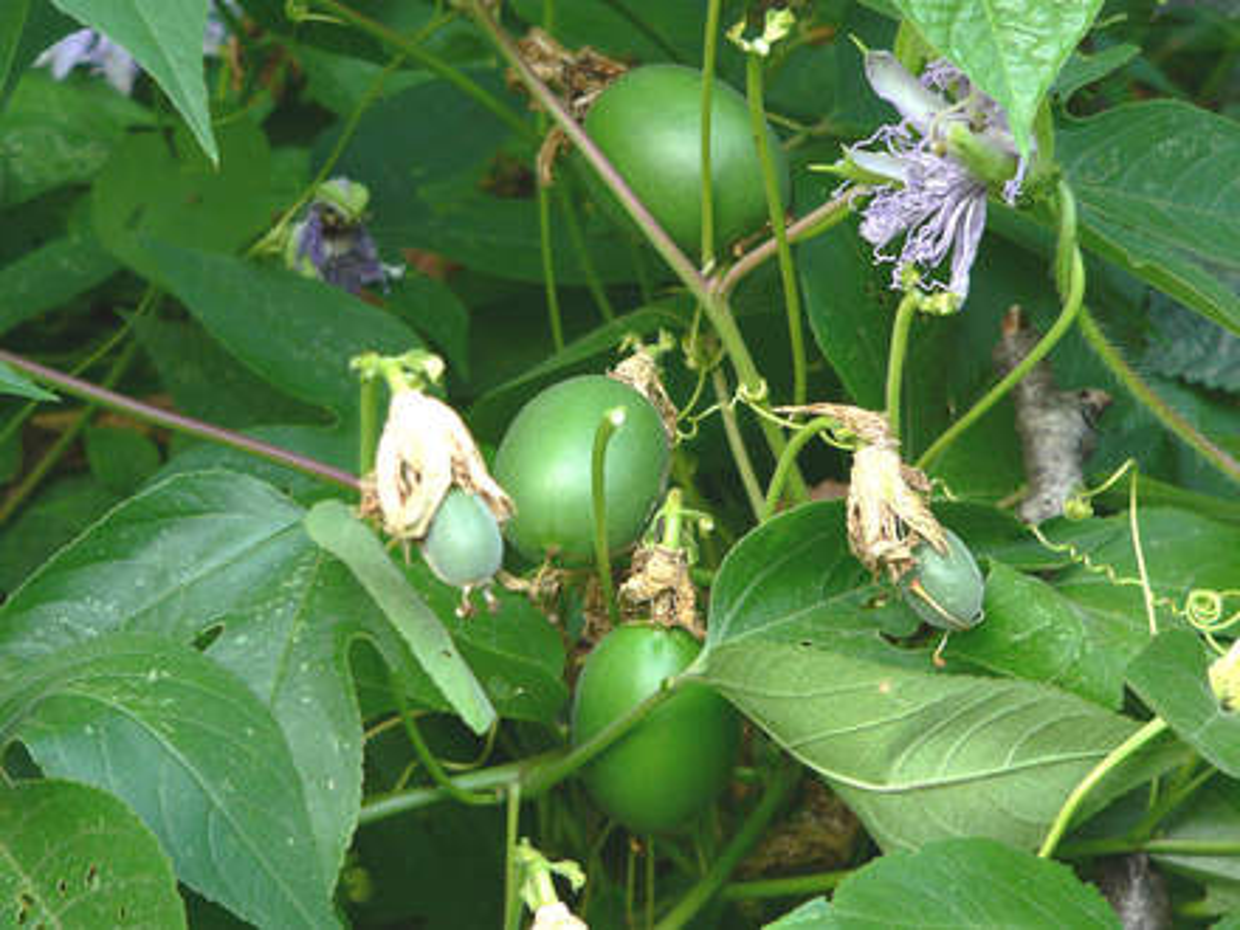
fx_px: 3367
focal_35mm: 94
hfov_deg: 20.9
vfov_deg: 15.7
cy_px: 465
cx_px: 620
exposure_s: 1/125
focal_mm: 15.7
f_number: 2.8
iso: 100
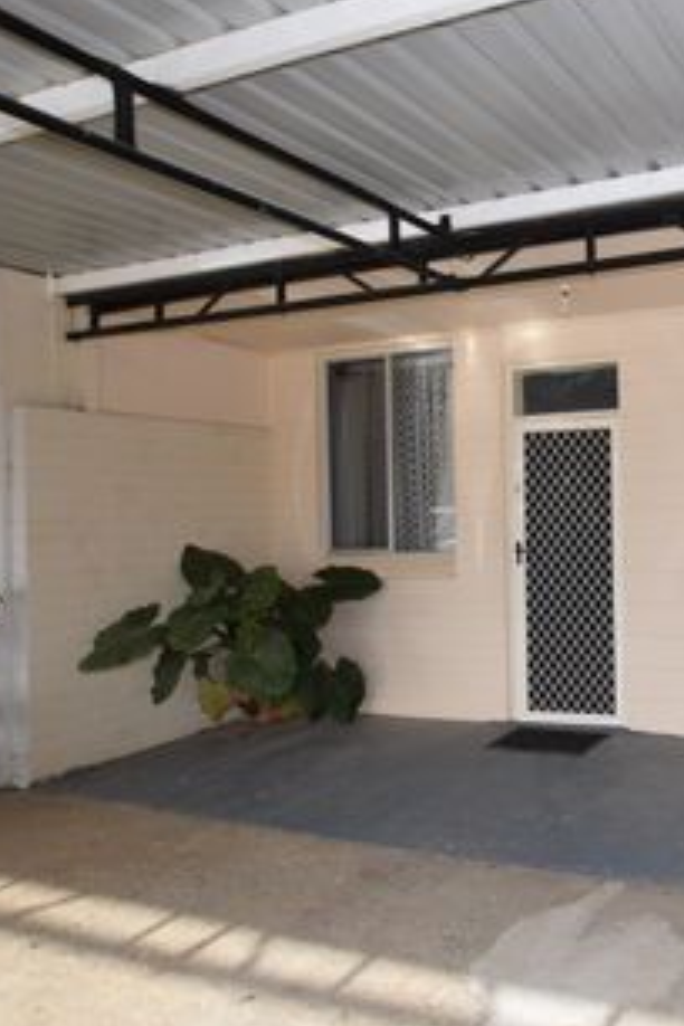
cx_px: 748
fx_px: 655
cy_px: 508
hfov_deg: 43.2
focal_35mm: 23
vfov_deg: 76.1
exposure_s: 1/125
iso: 140
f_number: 5.6
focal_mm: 10
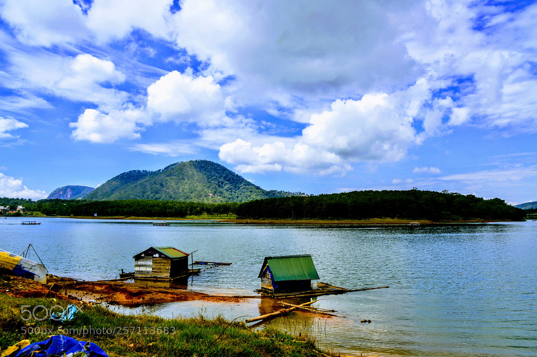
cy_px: 178
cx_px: 268
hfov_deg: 67.4
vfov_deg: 47.9
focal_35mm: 27
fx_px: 402
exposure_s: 1/250
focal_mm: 18
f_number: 8
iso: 100
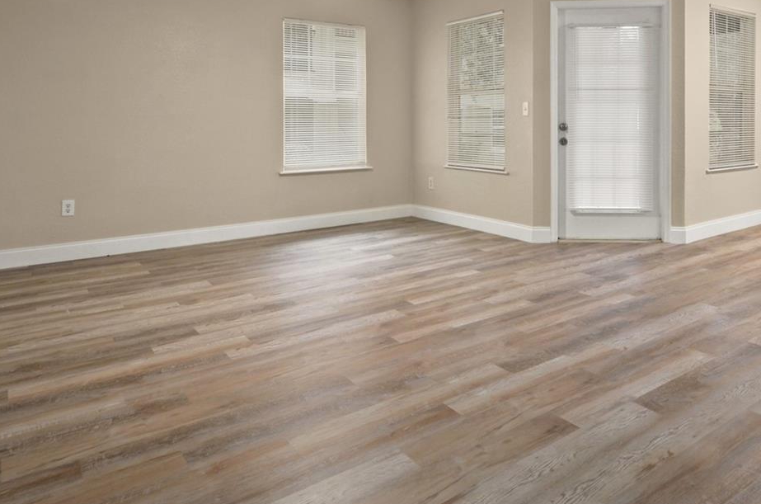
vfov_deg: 47.0
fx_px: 548
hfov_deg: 68.2
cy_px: 108
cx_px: 484
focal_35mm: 26
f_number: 8
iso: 250
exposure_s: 1/1.67
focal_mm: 10
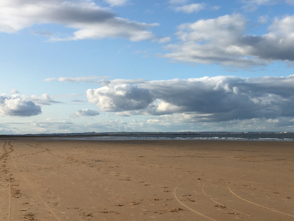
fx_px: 467
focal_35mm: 55
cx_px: 207
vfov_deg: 26.5
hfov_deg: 34.4
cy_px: 85
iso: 25
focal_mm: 4.15
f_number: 2.2
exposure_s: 1/2024
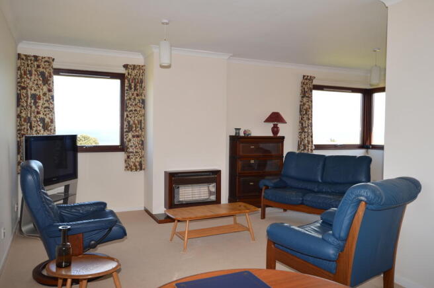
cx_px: 217
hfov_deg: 62.0
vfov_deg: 43.5
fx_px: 361
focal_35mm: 30
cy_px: 144
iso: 100
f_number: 4
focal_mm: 20
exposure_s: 1/60
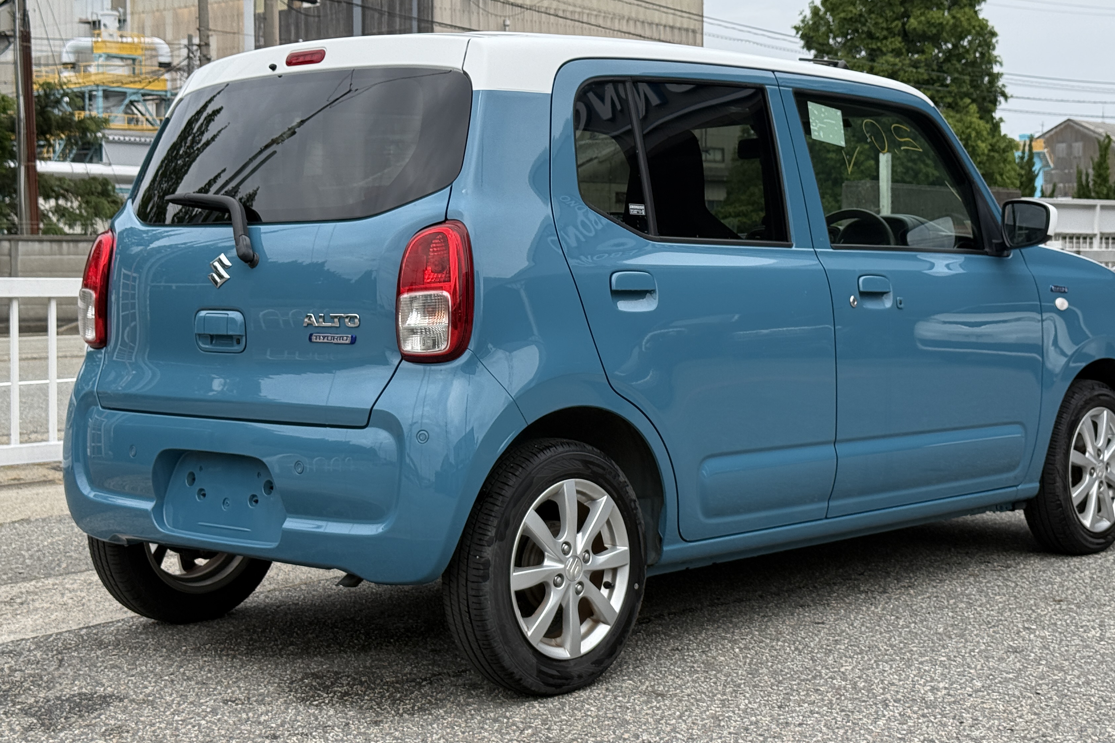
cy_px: 307
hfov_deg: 33.4
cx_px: 584
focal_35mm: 60
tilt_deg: -1.2
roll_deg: -0.3
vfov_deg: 22.6
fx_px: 1858
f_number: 1.78
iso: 80
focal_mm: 6.76
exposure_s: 1/2762
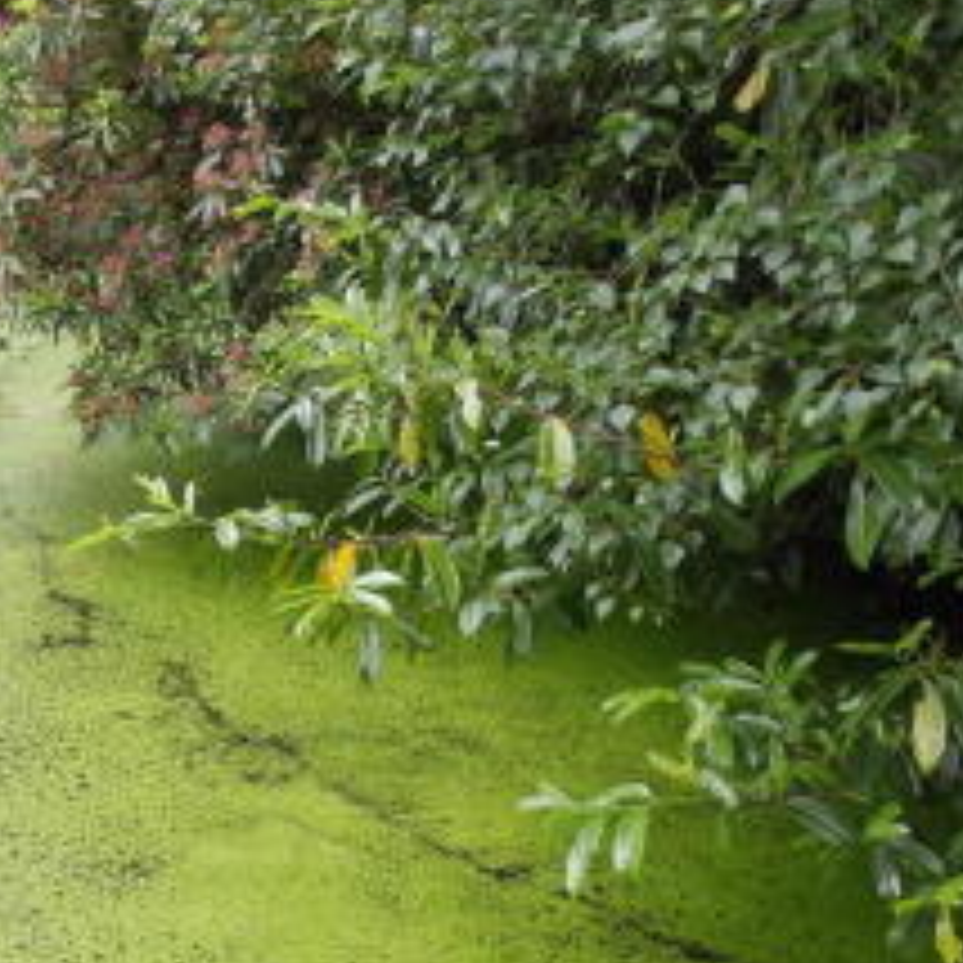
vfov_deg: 32.2
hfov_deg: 29.5
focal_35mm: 53
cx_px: -61
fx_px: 1668
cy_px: 443
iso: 100
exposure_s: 1/30
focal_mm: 4
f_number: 3.4
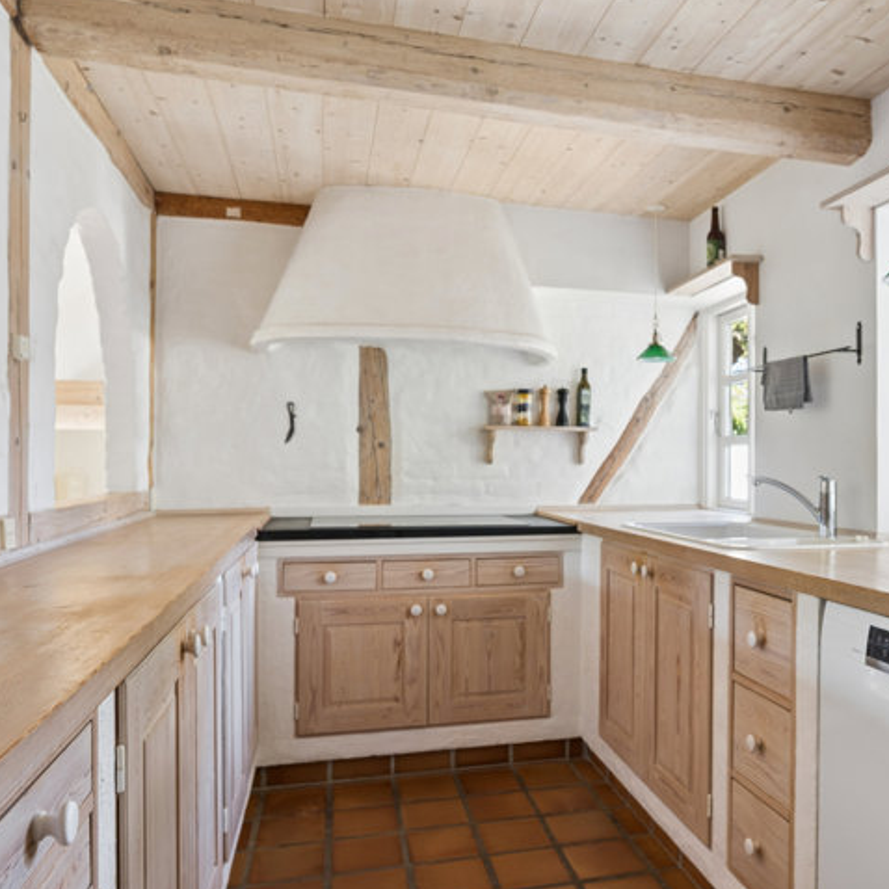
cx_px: 573
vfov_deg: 57.7
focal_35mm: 28
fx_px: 805
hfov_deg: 56.9
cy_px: 486
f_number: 6.3
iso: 400
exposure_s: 1/8
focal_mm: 19.5
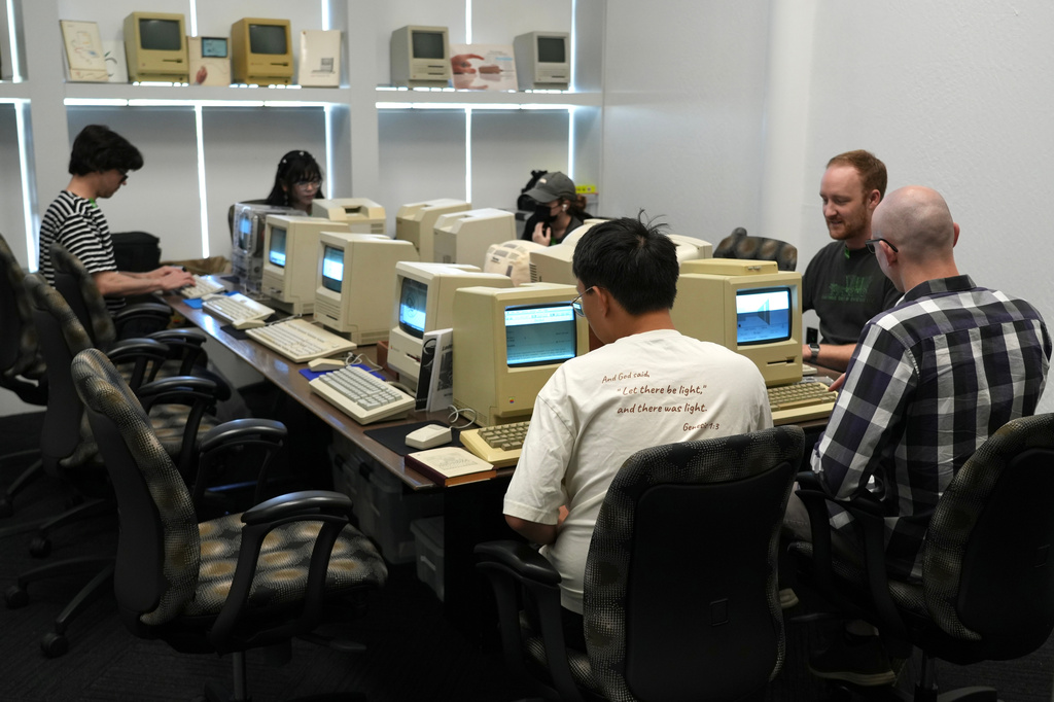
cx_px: 527
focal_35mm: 37
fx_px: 1083
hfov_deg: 51.9
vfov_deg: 35.9
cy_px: 351
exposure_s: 1/160
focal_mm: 37
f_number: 4.5
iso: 1600
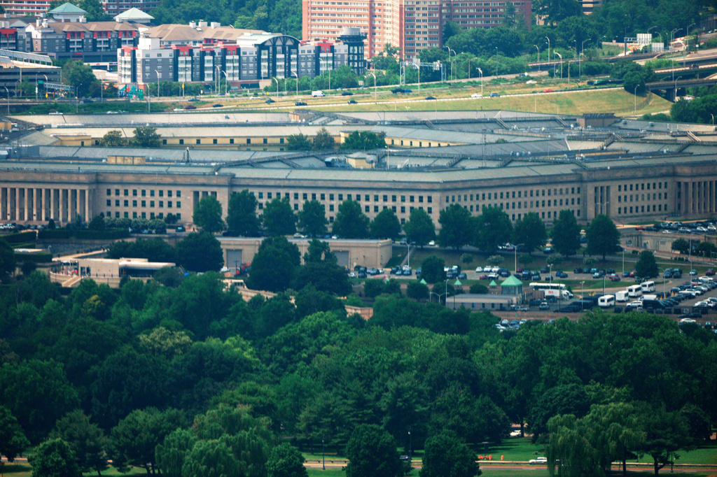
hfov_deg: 5.2
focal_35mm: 400
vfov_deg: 3.4
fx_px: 7964
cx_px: 358
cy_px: 238
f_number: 5.6
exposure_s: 1/2500
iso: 125
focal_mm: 400
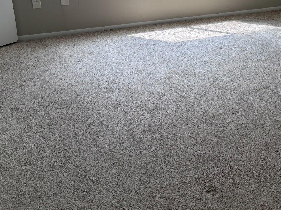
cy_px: 33
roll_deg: -0.3
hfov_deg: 39.7
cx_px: 197
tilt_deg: -19.2
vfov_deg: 29.9
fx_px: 381
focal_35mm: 47
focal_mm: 6.76
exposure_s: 1/330
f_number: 1.78
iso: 80
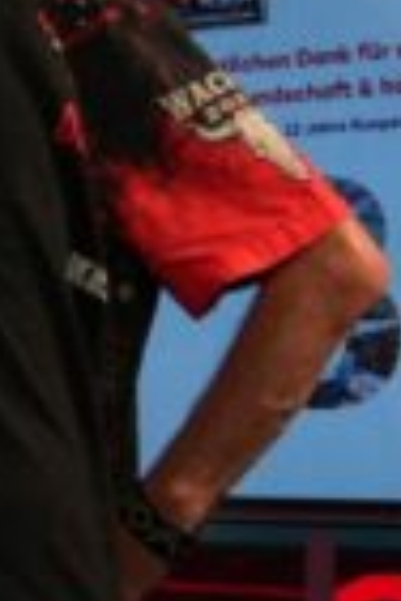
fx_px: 3403
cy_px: 30
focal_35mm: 204
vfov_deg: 10.0
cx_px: -1054
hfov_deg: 5.9
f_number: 4
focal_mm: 25
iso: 400
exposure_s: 1/160
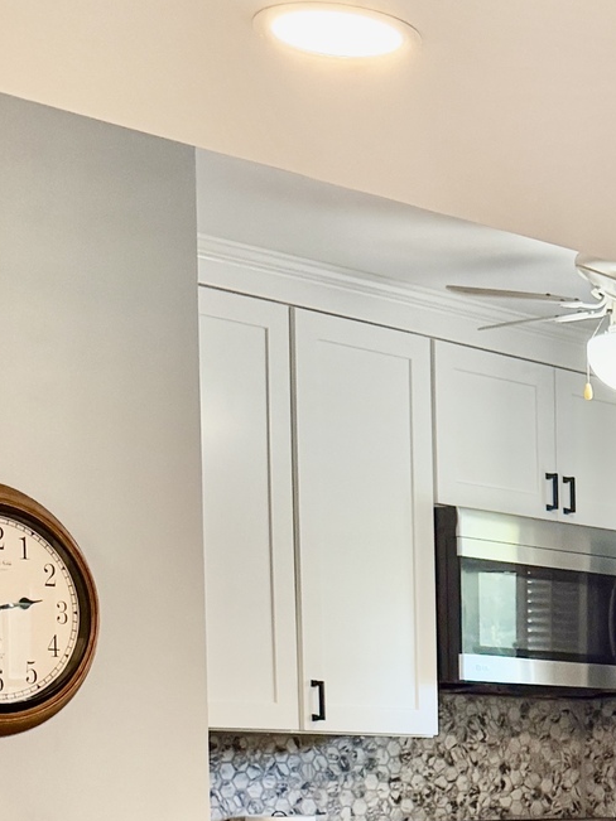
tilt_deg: -5.1
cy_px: 947
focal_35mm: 85
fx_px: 2017
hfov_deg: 15.8
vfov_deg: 21.6
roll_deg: +0.2
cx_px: 956
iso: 200
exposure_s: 1/127
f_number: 1.78
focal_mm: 6.76
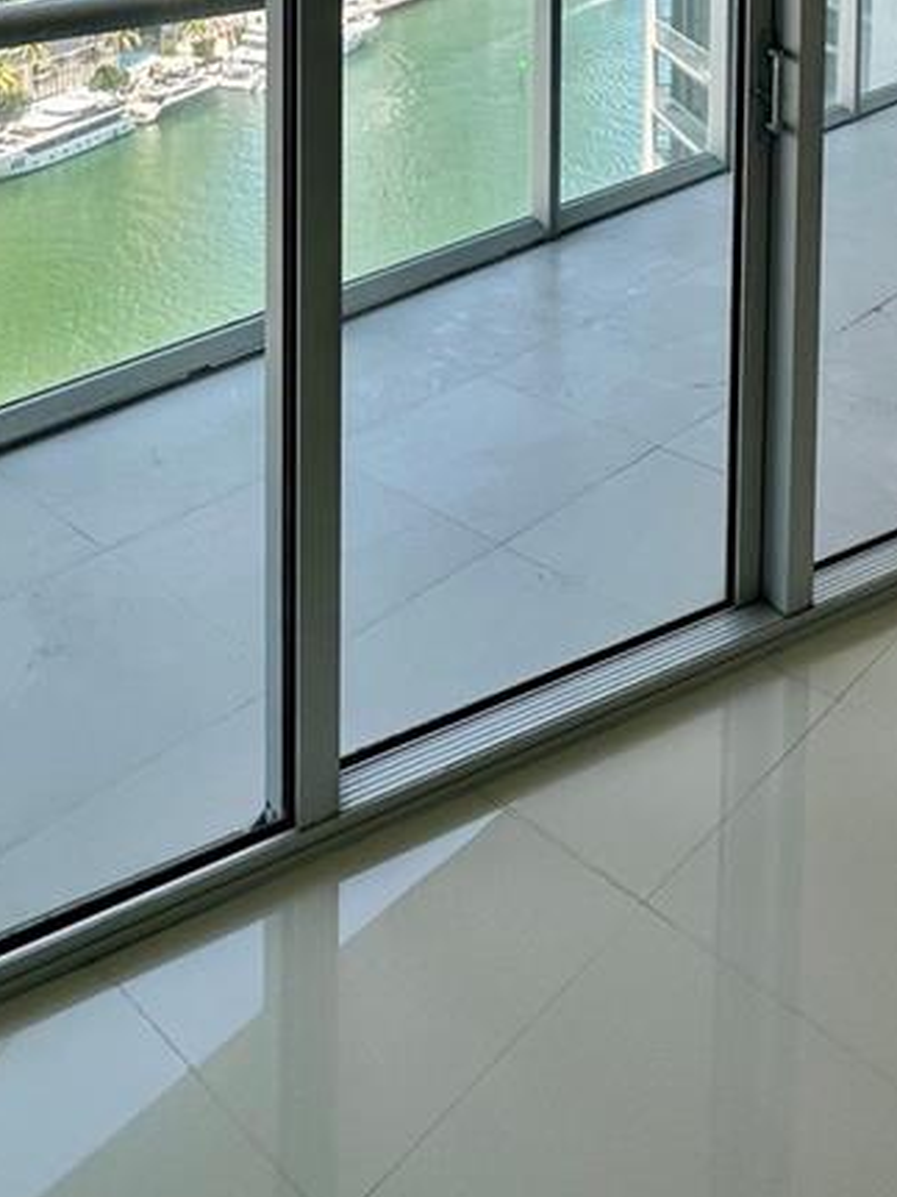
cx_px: 433
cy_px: -158
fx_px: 1348
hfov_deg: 36.8
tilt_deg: -2.4
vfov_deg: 38.5
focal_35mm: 39
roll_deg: -1.9
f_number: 2.2
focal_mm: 2.22
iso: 40
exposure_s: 1/313
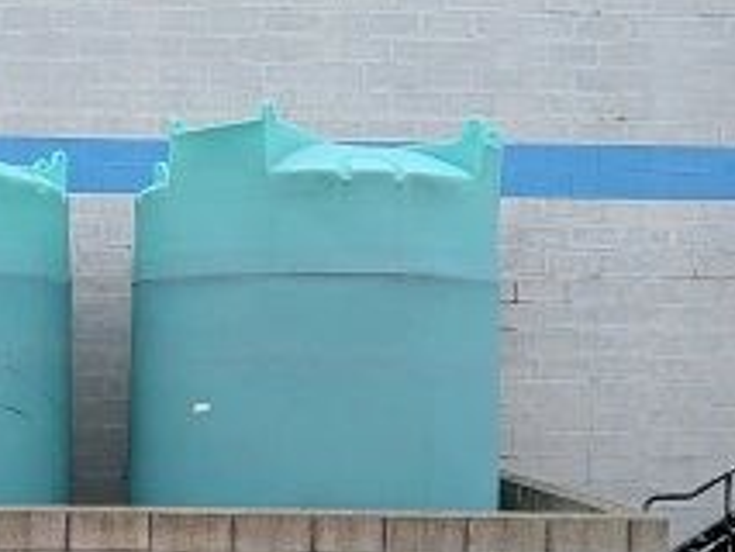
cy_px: 362
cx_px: 104
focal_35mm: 45
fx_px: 956
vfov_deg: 32.0
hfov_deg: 39.6
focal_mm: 4.53
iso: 31
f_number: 1.7
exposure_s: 1/359
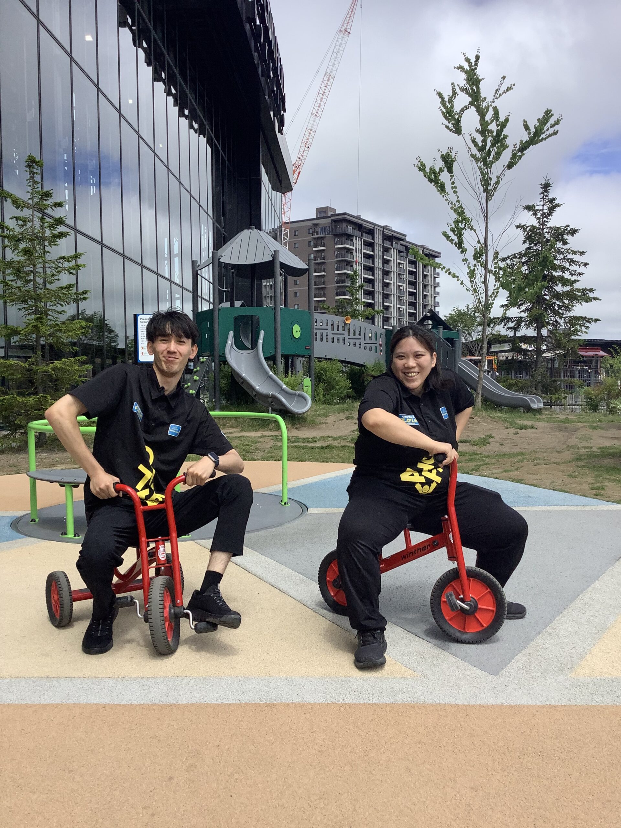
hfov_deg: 45.4
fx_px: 742
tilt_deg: -3.7
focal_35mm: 31
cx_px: 310
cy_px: 414
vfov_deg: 58.4
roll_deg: -0.6
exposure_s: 1/2632
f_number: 2.4
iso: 25
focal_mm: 3.3
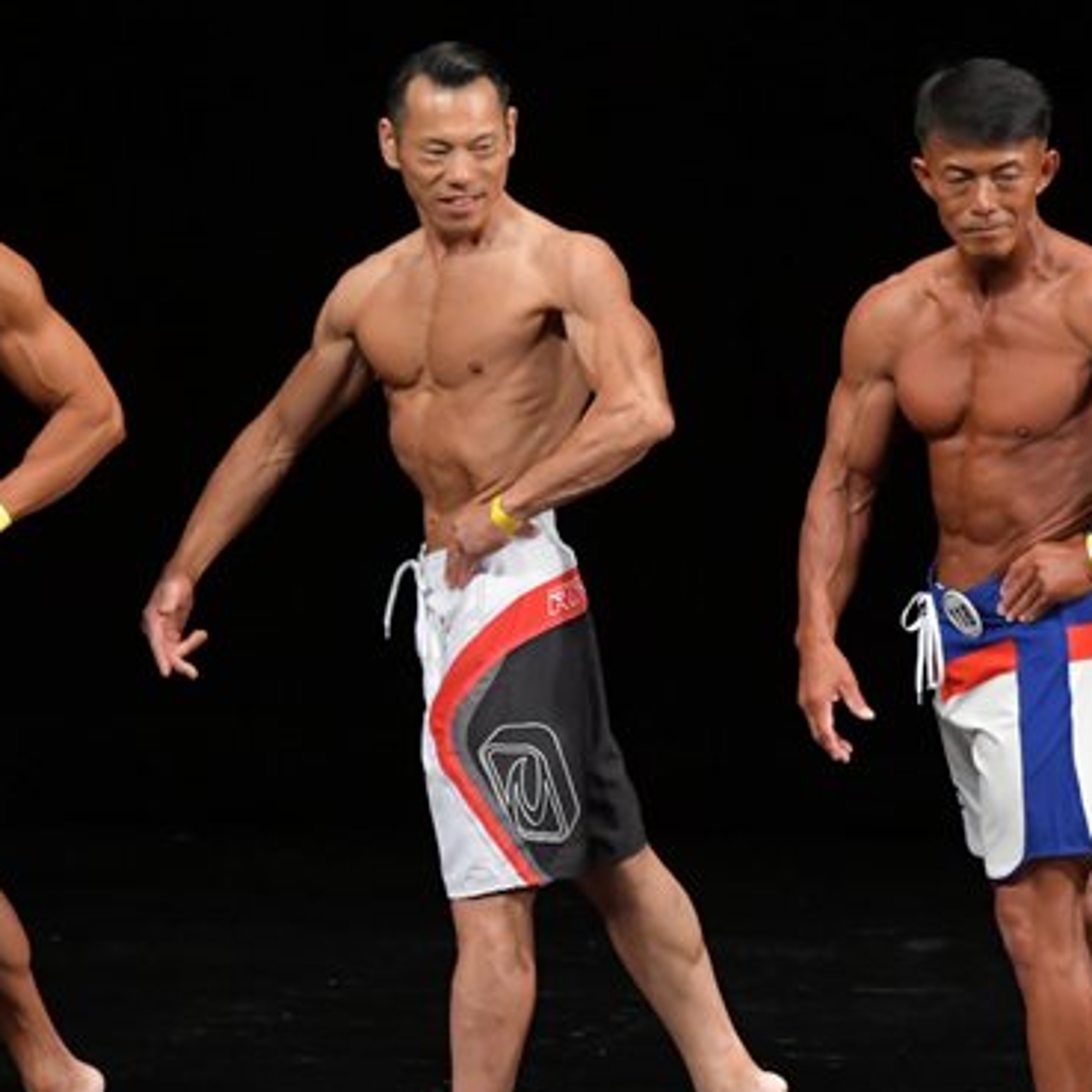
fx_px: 17203
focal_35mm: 482
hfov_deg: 3.6
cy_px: 616
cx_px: 667
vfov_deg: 3.6
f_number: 5.6
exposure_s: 1/400
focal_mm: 180
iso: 3200
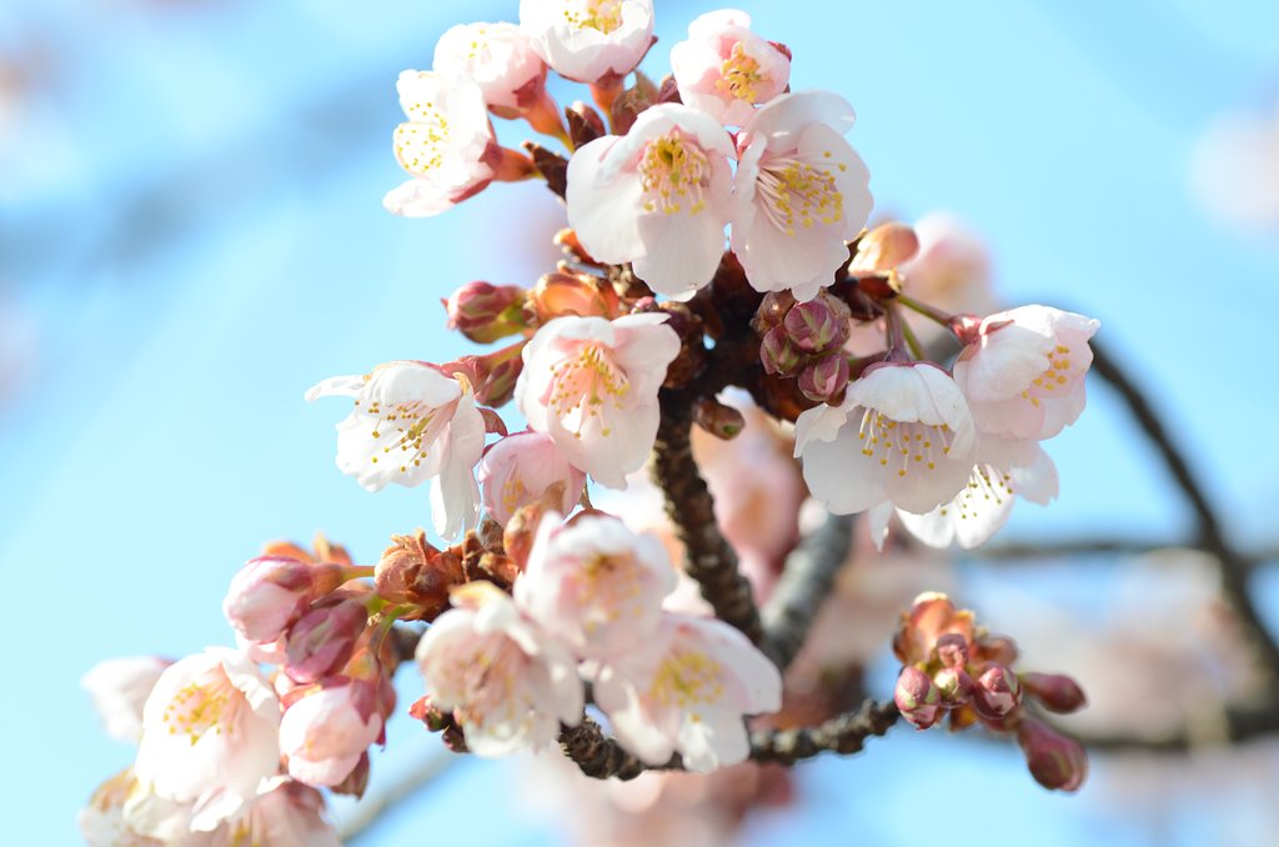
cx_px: 640
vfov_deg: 10.1
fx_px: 4786
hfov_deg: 15.2
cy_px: 424
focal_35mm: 135
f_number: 8
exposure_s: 1/200
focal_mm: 90
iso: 200
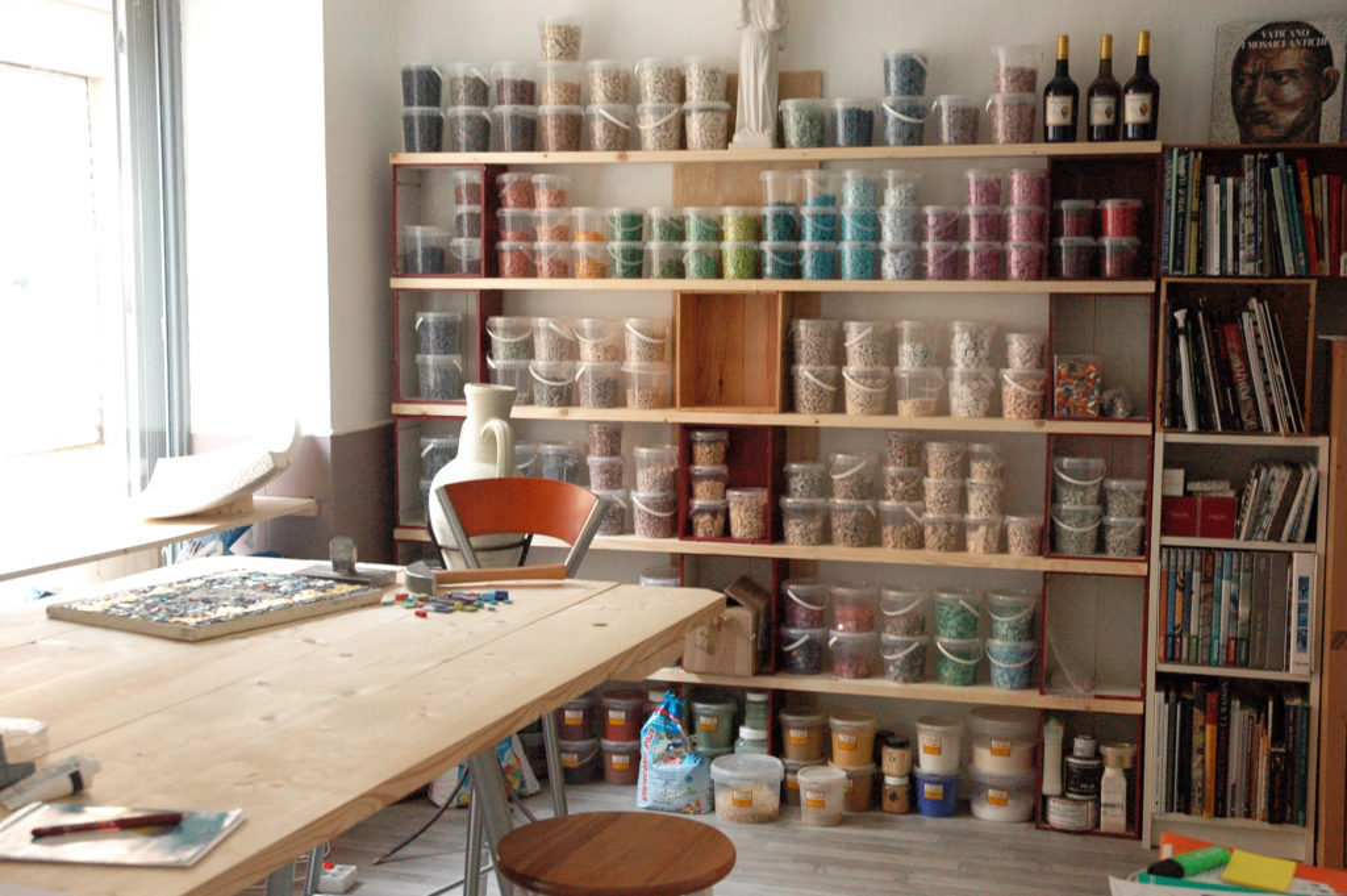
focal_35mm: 51
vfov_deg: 26.4
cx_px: 674
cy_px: 448
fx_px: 1907
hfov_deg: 38.9
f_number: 5
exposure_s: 1/10
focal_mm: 34
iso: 1600
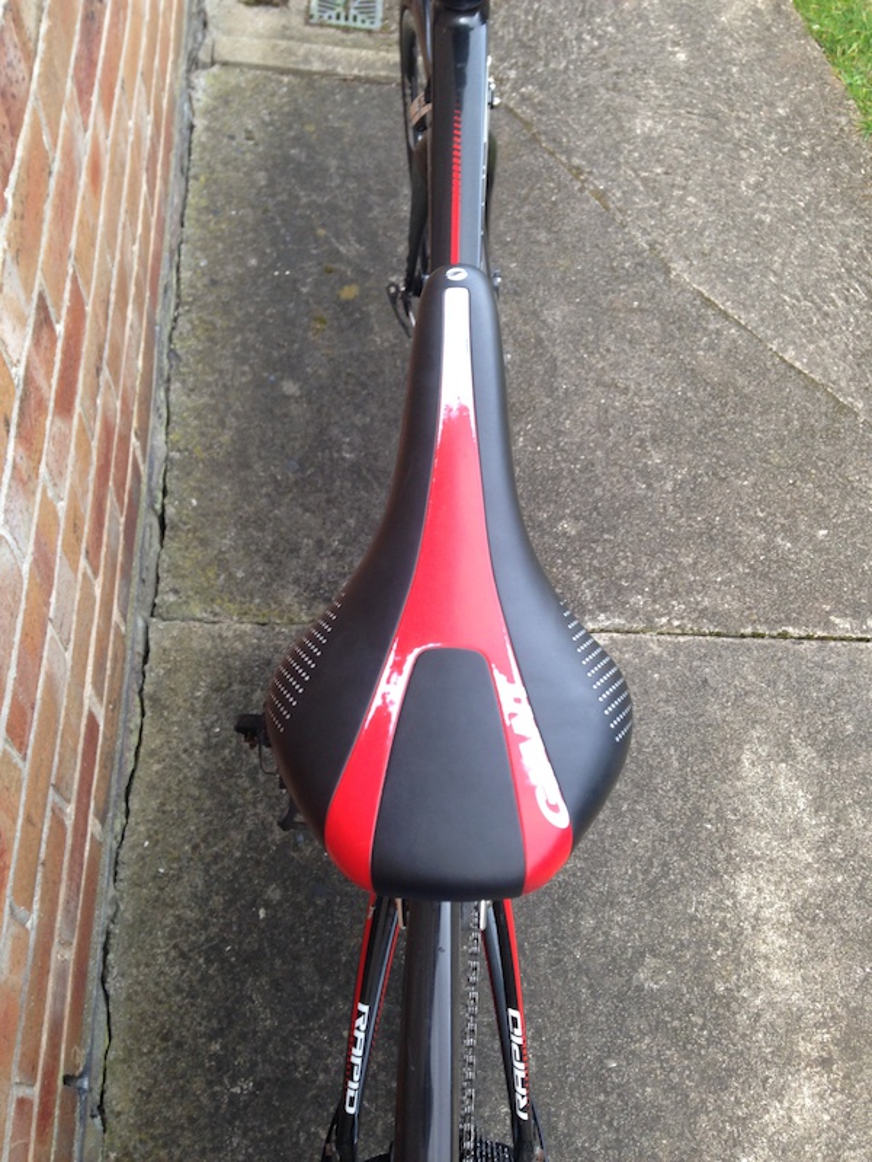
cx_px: 436
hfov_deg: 42.9
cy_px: 581
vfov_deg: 55.4
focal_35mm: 33
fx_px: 1108
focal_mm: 4.12
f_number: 2.4
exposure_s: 1/24
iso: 50
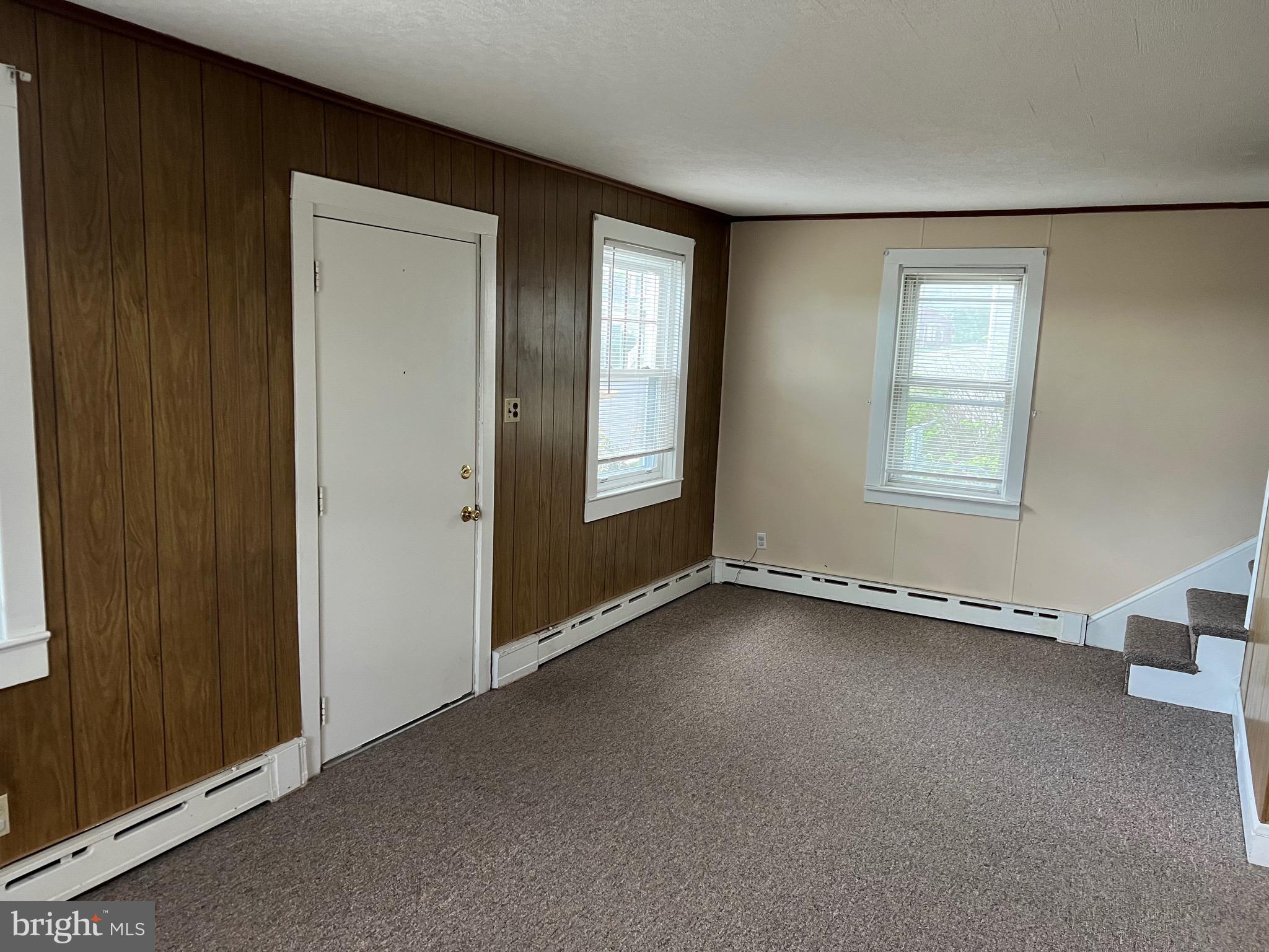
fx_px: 953
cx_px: 634
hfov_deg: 67.3
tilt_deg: -8.5
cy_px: 476
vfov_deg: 53.1
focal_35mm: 26
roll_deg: -2.2
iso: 250
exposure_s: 1/60
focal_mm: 5.7
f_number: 1.5
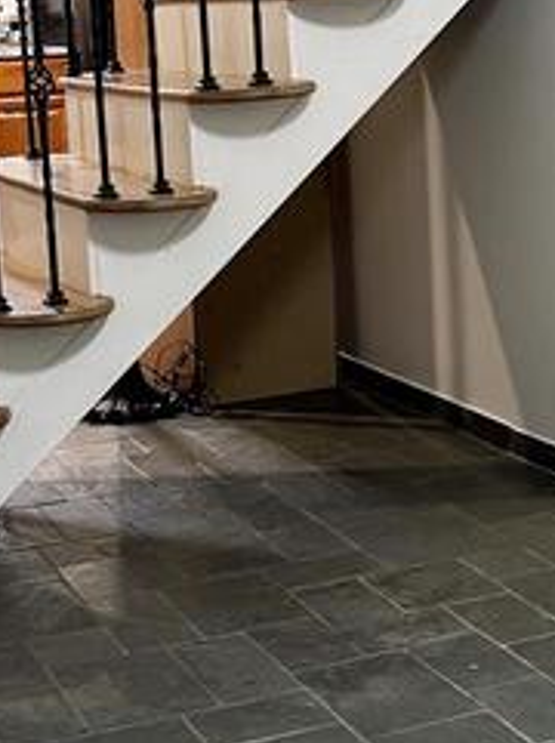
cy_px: 265
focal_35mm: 83
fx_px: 1779
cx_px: 577
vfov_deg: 23.5
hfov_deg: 17.3
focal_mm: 5.7
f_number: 1.5
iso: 200
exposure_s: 1/60
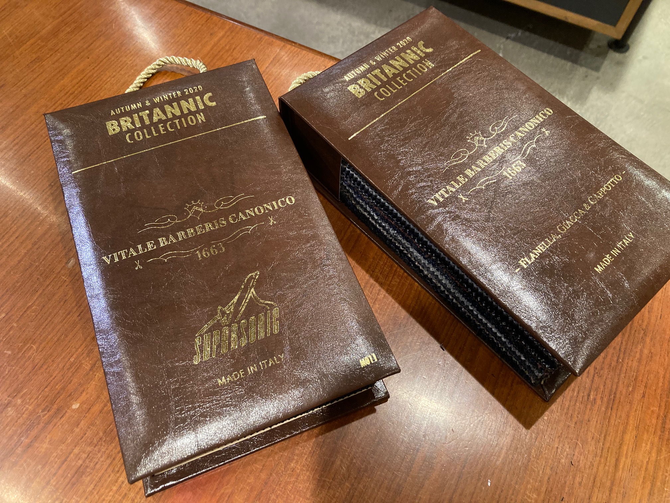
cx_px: 335
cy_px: 252
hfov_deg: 63.4
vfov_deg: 49.7
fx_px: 542
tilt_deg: -59.8
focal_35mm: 28
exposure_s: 1/60
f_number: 1.8
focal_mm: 3.99
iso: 250
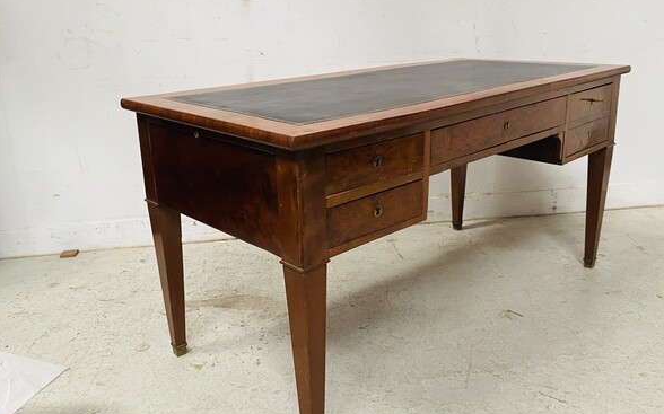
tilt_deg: -20.6
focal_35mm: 30
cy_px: 210
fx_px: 543
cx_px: 340
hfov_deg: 62.9
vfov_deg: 41.8
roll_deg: +0.8
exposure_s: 1/60
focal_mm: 4.25
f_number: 1.8
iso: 400
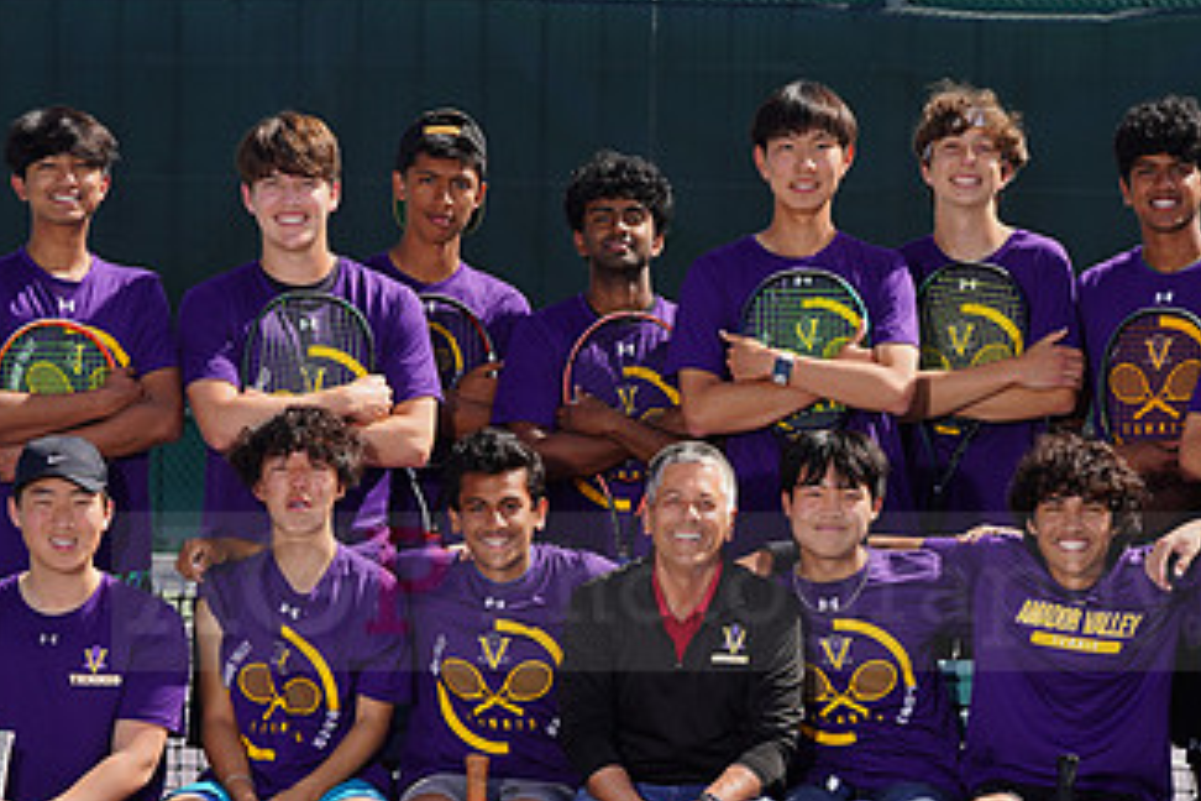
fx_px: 5971
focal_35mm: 179
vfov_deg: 7.7
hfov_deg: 11.5
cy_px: 562
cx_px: 734
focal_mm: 100
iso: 100
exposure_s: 1/250
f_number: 9
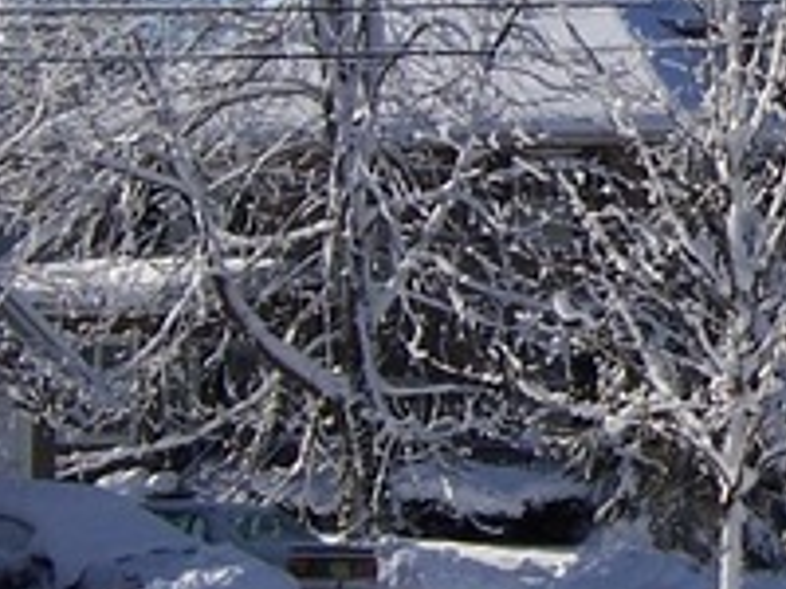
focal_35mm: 162
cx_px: 1167
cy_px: 116
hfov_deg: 11.7
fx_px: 3678
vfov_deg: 9.1
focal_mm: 6
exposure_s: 1/750
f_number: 4.8
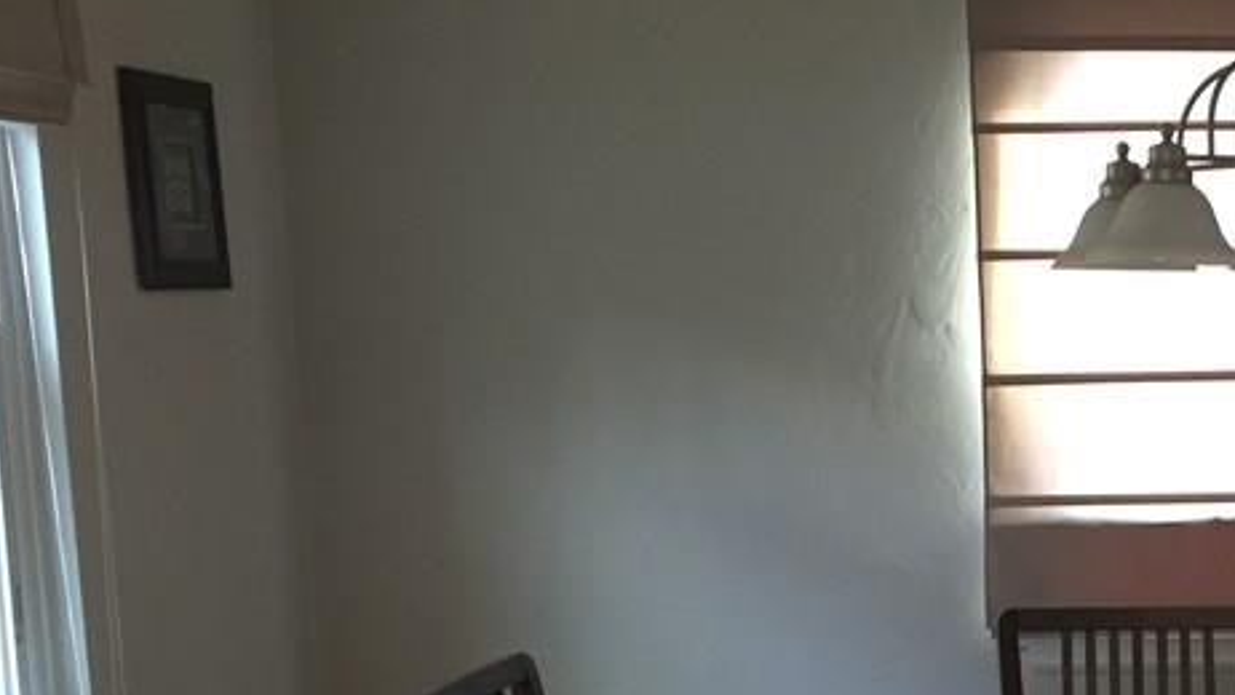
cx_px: 1214
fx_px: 2293
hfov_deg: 28.4
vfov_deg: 16.8
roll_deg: +1.3
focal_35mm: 70
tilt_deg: -10.5
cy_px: 746
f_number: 2.2
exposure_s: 1/30
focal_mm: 4.15
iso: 100
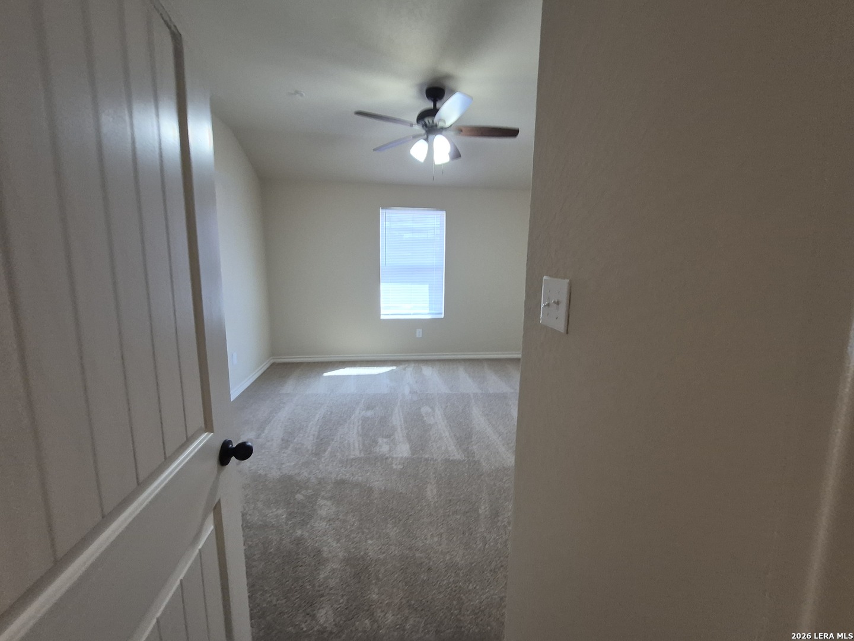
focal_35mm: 13
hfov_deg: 106.2
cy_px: 320
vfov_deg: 89.9
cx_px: 427
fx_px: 321
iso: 250
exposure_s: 1/60
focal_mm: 1.74
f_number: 2.2
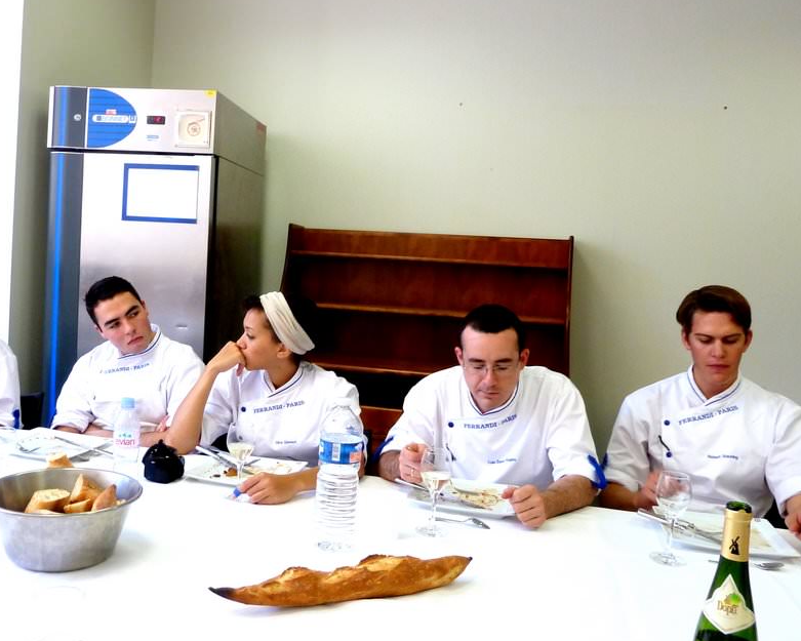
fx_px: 759
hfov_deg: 55.2
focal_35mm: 32
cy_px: 299
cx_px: 318
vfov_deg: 45.8
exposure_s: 1/30
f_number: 3.3
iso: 200
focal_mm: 4.1
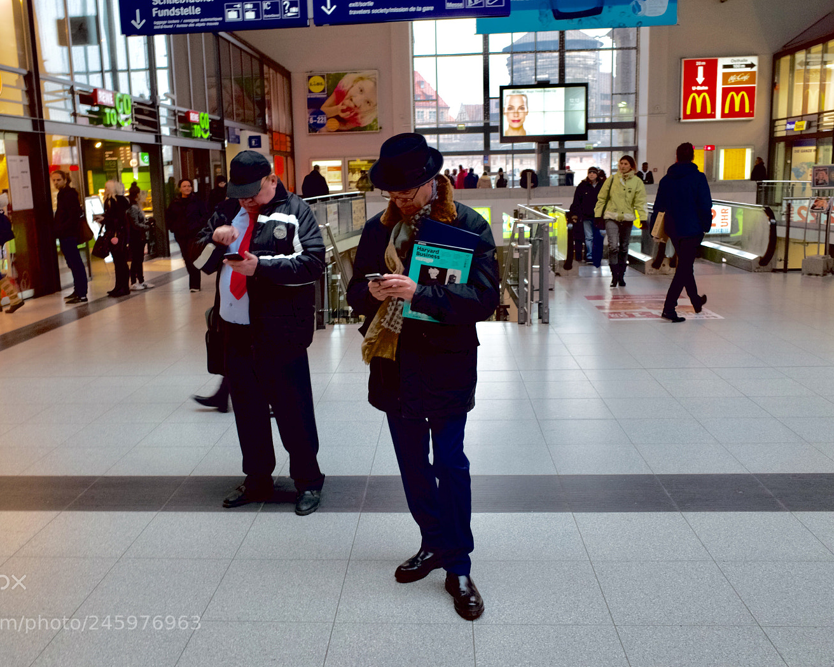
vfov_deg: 45.8
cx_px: 377
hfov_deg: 55.6
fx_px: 790
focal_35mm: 32
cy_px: 336
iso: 400
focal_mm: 18.3
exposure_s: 1/60
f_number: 4
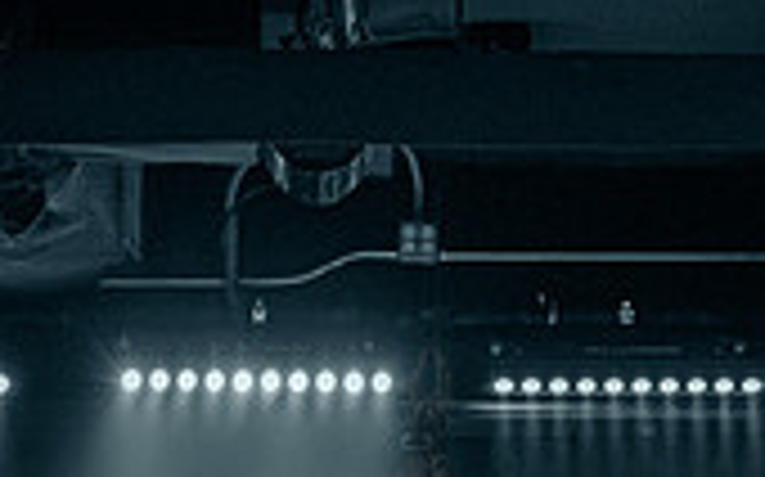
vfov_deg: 9.6
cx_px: 428
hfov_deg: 16.2
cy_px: 853
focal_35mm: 129
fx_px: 2688
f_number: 3.2
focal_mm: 35
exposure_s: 1/250
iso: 16000
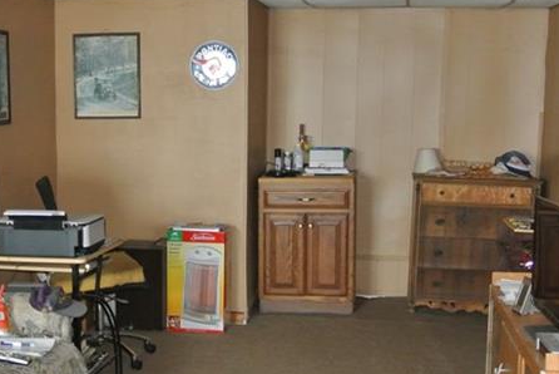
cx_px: 174
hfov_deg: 32.0
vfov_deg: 21.8
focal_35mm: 62
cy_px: 254
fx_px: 963
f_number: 3.5
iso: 800
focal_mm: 10
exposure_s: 1/60
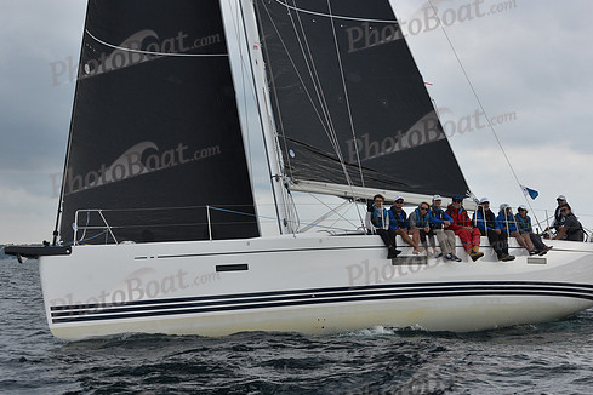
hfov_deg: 24.5
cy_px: 213
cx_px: 284
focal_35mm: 83
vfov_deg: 16.5
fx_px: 1367
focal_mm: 70
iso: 400
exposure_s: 1/800
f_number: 7.1
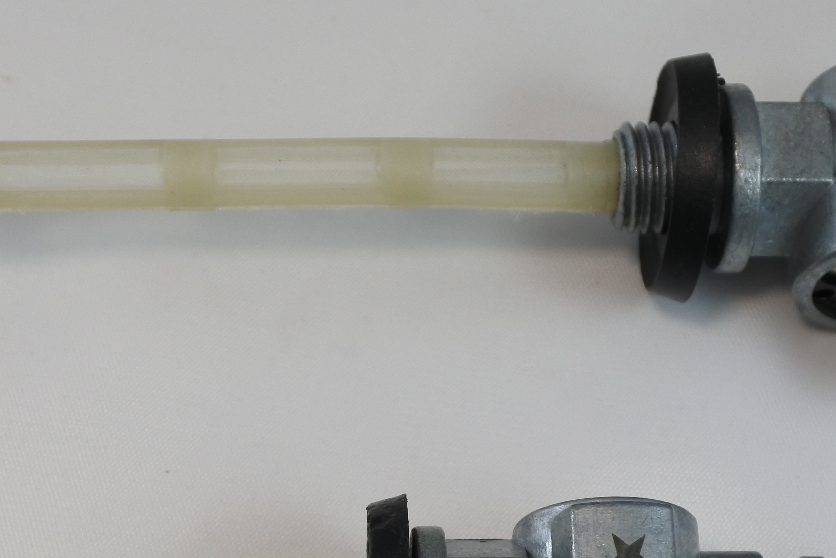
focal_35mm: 79
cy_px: 511
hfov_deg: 25.7
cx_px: 383
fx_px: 1835
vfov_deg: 17.0
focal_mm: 12.3
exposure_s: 1/250
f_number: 3.8
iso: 250
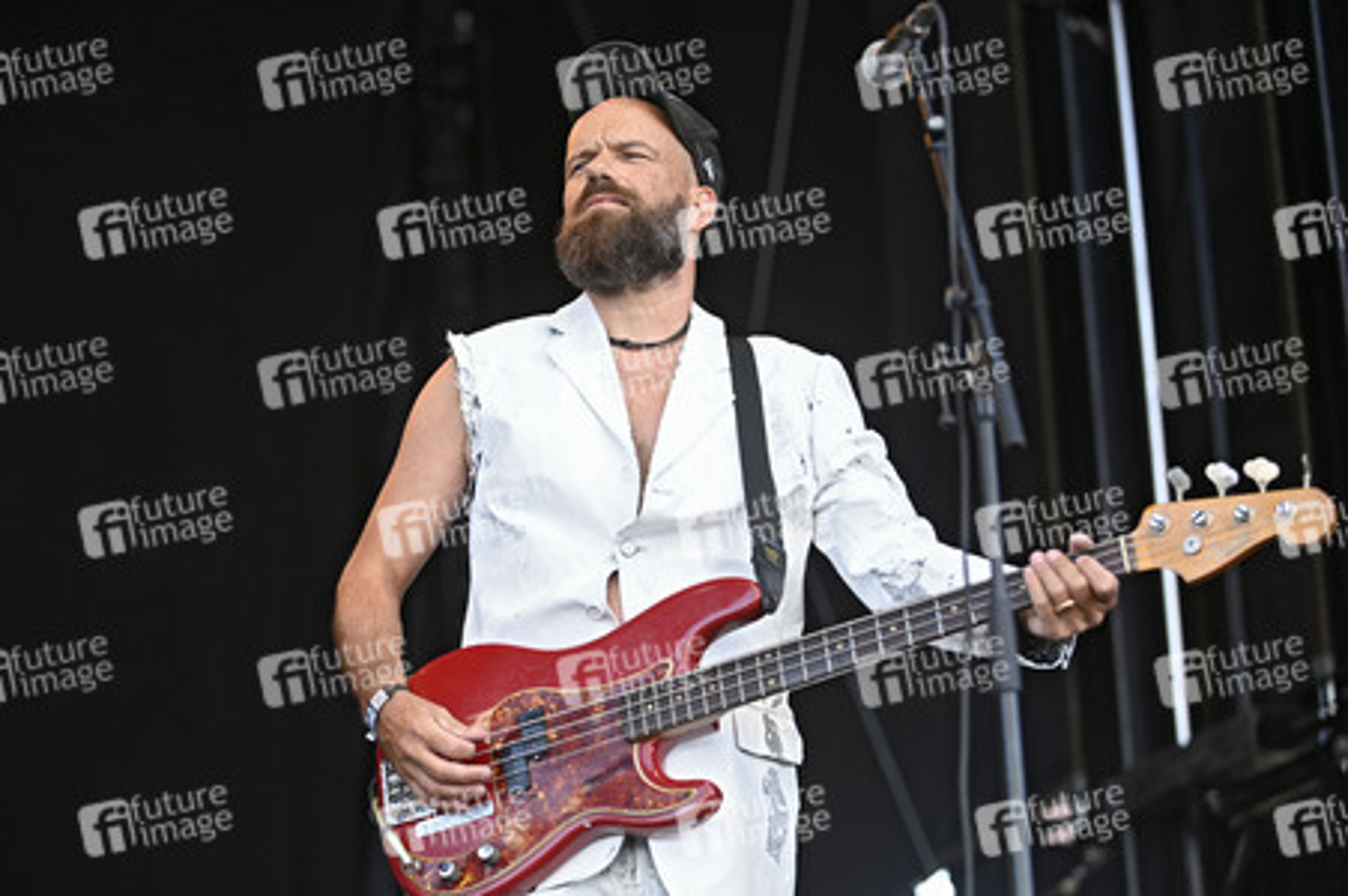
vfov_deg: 14.4
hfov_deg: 21.5
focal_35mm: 95
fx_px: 3555
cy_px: 448
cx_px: 674
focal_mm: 95
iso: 320
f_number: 2.8
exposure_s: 1/400
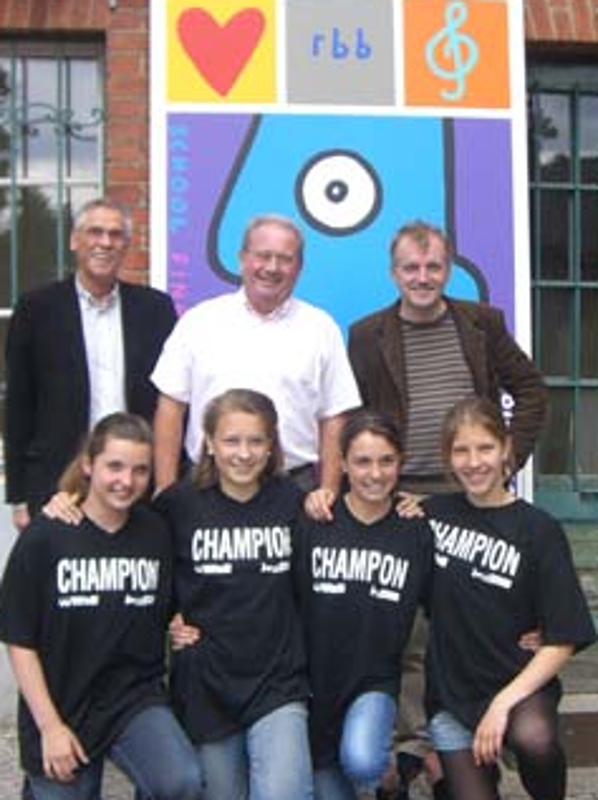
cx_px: 358
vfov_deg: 32.2
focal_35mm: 60
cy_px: 440
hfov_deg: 24.3
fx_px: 1385
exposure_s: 1/250
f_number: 2.7
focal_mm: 6.2
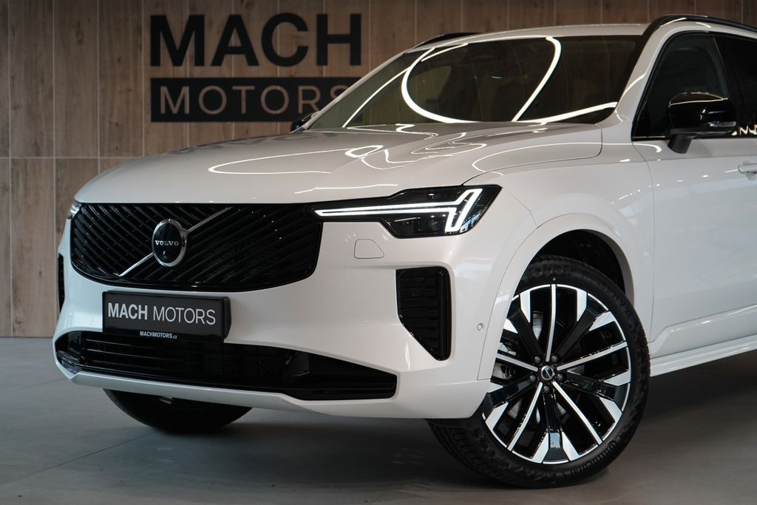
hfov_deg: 31.9
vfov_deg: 21.6
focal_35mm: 63
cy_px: 252
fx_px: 1325
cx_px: 378
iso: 1600
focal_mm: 63
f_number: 5.6
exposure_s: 1/160
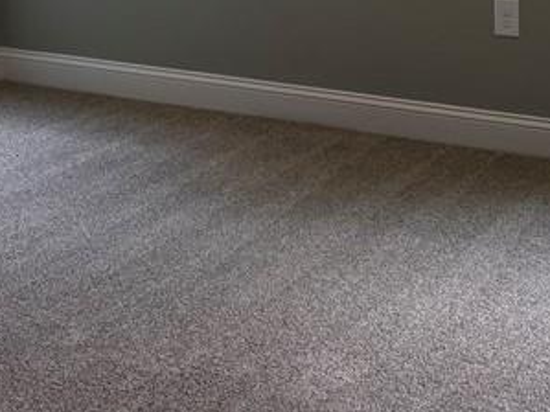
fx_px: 1414
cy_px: -280
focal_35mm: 89
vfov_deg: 14.9
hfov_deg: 22.0
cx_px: 195
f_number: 1.6
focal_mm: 5.96
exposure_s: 1/239
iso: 100
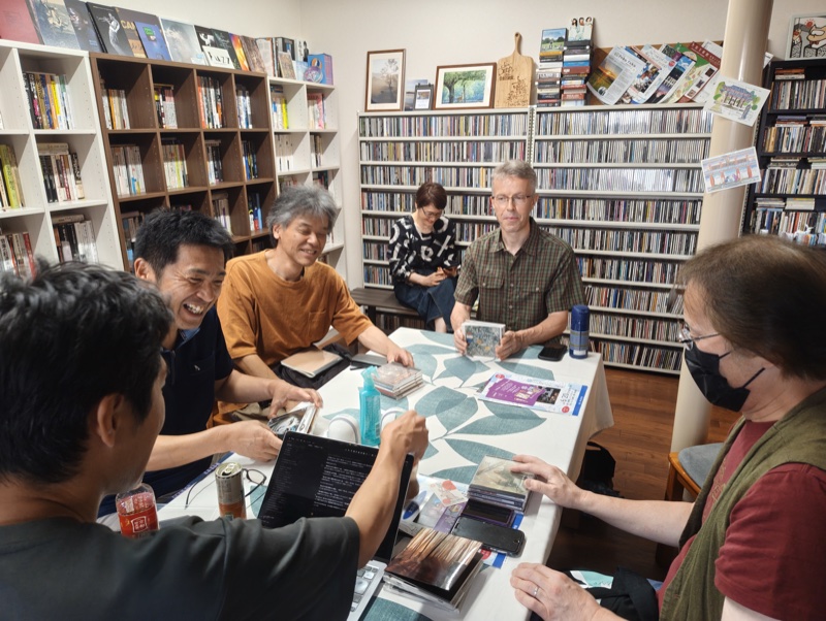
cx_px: 413
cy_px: 310
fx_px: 573
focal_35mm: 24
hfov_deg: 71.5
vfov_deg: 56.9
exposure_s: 1/50
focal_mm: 5.56
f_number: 1.88
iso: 234
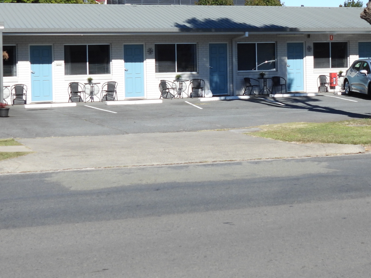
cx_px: 222
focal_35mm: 72
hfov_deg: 27.0
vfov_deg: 20.3
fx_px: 772
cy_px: 64
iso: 100
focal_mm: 6.2
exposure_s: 1/1000
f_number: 3.2
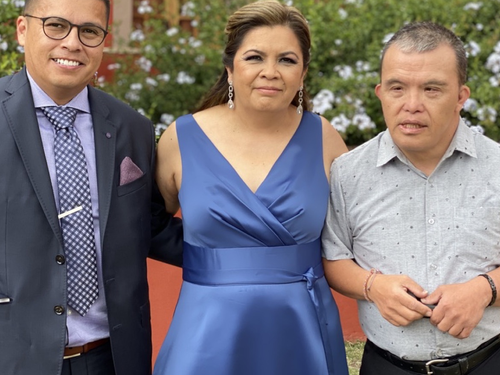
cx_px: 239
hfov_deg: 27.4
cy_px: 157
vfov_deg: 20.7
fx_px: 1026
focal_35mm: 71
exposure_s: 1/353
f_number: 2
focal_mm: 6
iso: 20
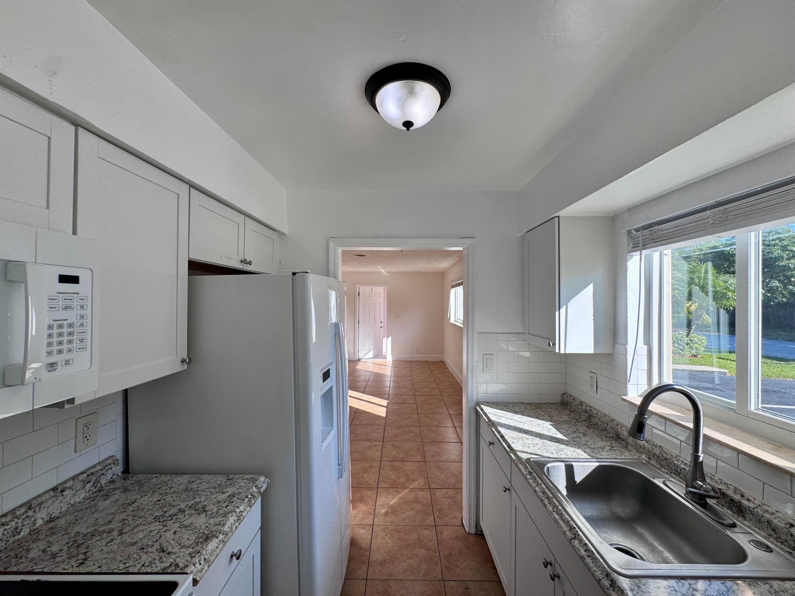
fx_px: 322
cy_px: 298
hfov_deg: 102.1
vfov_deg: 85.7
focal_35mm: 14
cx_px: 398
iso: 40
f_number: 2.2
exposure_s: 1/327
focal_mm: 2.22
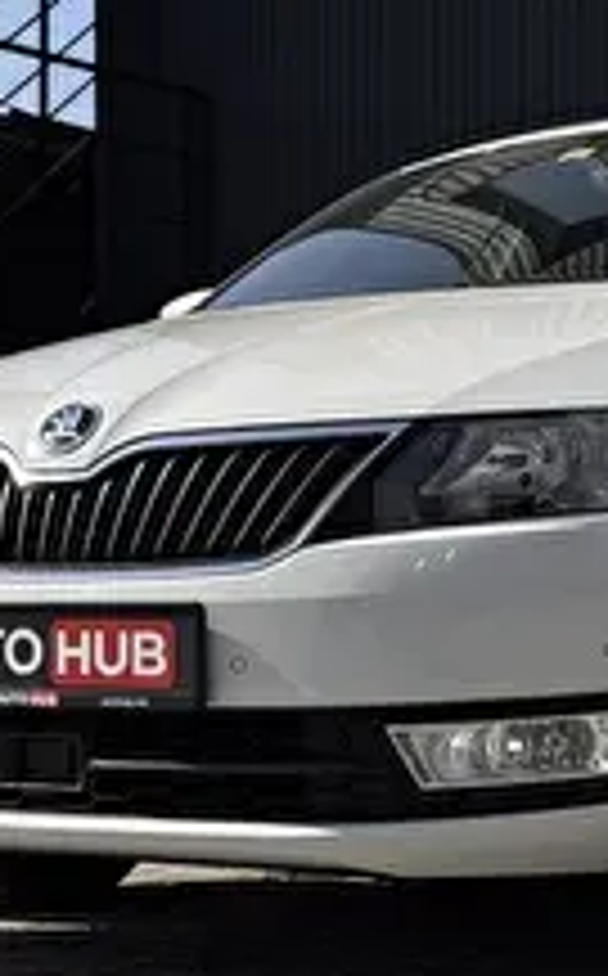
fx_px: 2500
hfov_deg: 13.8
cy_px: 526
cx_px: 477
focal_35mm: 94
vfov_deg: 22.1
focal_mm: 6.76
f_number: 1.78
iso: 80
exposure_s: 1/10526
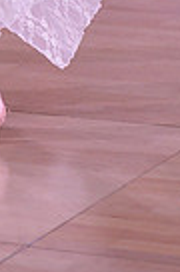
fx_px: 3060
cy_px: -282
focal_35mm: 406
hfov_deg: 3.4
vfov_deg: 5.0
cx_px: -127
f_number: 4.5
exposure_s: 1/250
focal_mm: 95
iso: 2000
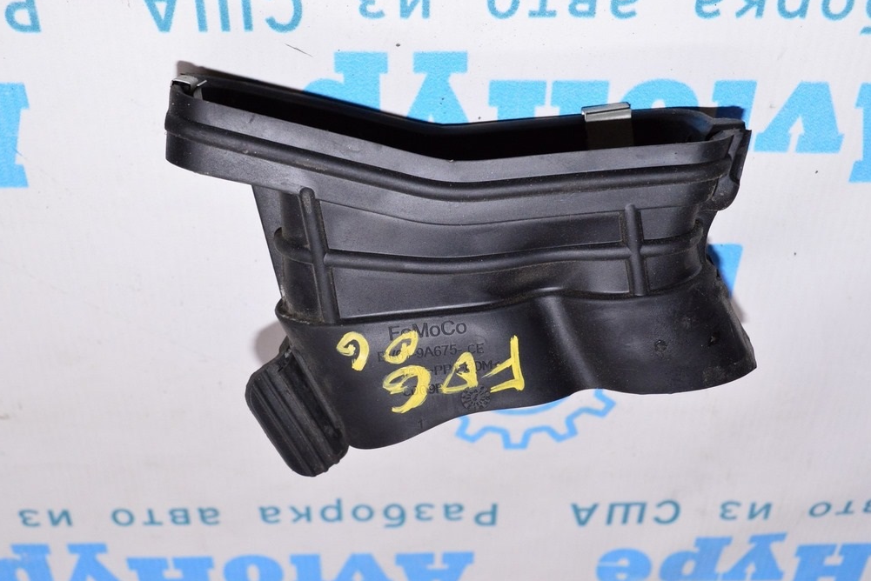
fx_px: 1150
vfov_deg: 28.4
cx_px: 435
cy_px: 294
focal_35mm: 48
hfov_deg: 41.5
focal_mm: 31
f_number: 8
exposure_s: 1/200
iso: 1600
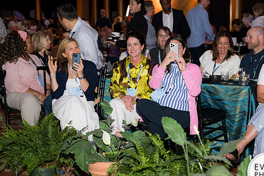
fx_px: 675
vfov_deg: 14.9
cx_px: 131
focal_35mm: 92
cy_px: 94
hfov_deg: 22.1
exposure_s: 1/100
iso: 800
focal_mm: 67
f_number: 4
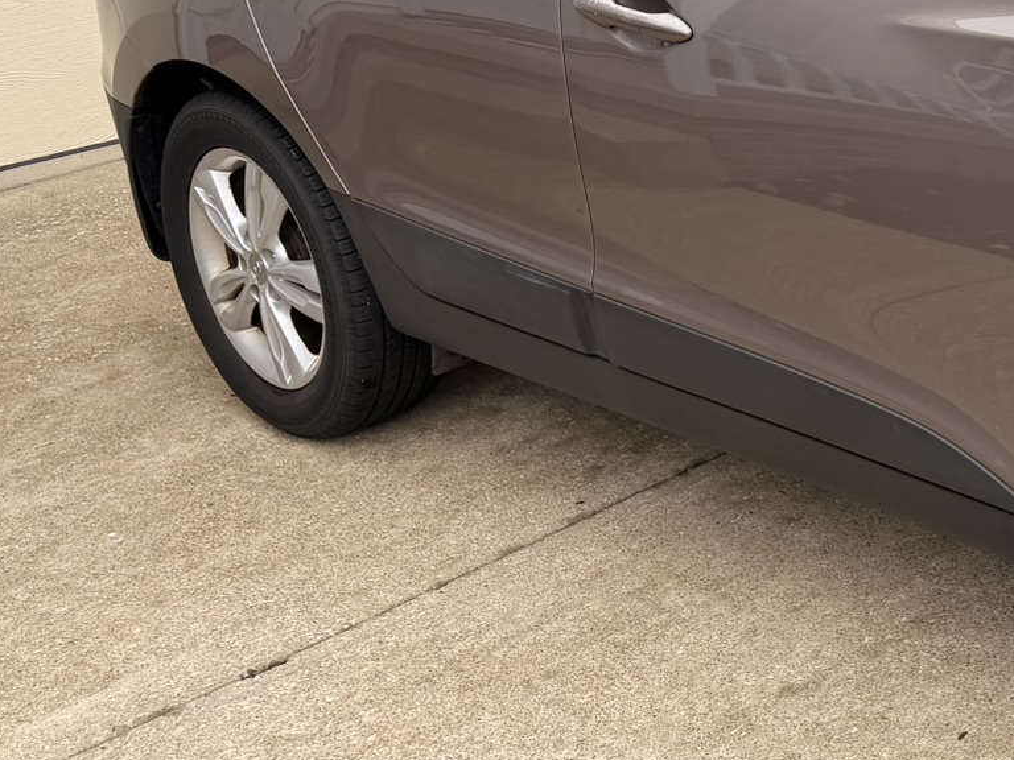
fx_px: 1875
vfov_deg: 22.6
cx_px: 1281
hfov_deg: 26.2
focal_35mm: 64
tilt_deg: -17.8
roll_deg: +1.7
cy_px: 154
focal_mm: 6.76
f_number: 1.78
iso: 80
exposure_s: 1/627
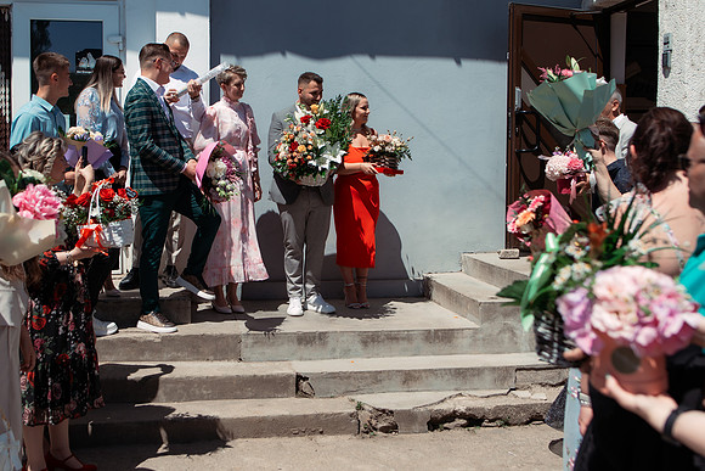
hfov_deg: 48.4
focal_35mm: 40
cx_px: 303
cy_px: 202
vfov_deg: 33.4
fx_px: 782
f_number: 3.5
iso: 125
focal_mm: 35
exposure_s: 1/2000
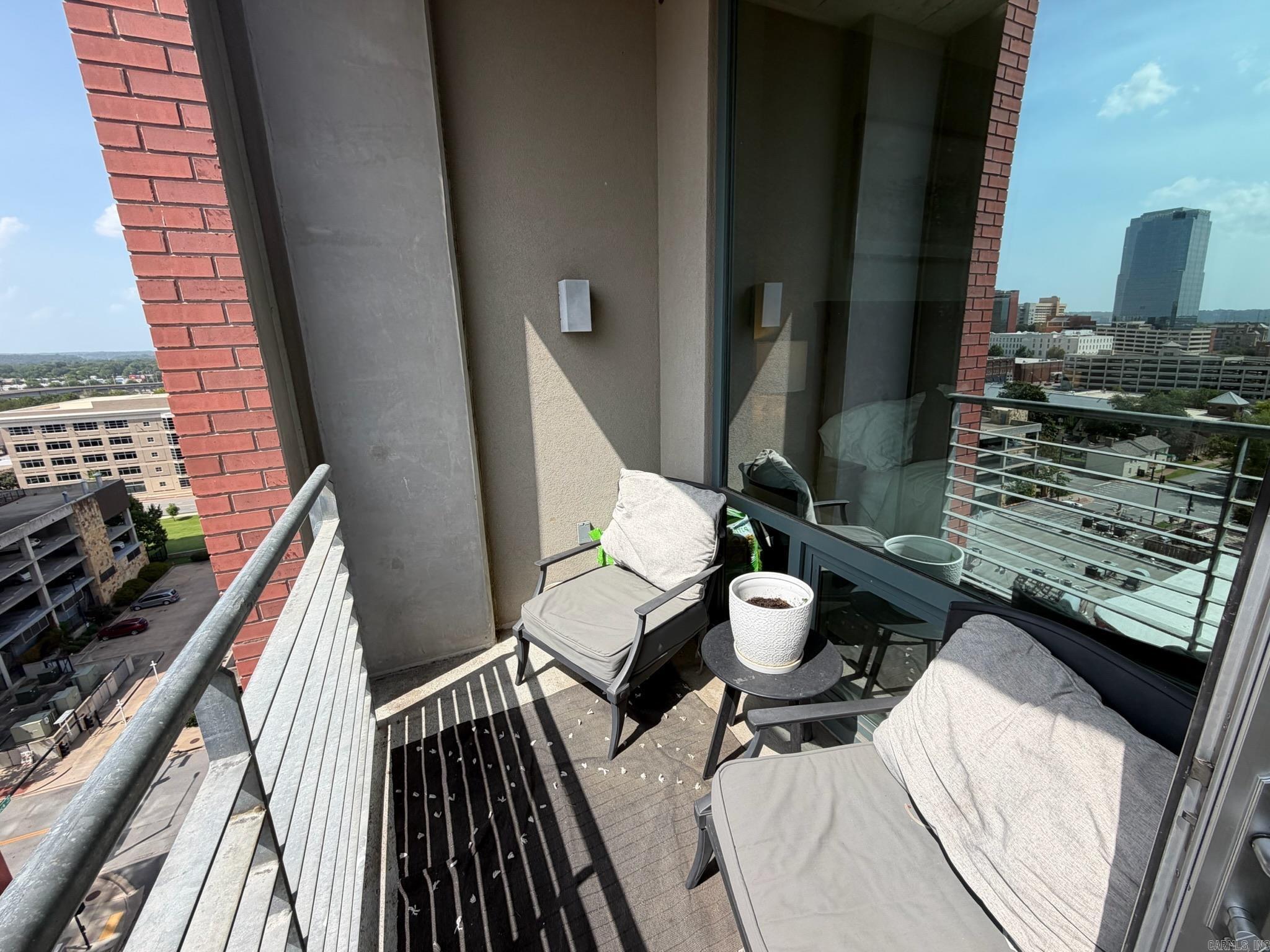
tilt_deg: -15.1
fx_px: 514
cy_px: 476
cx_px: 635
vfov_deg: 85.7
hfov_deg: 102.1
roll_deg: +1.1
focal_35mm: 14
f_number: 2.2
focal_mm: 2.22
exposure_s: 1/770
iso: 32
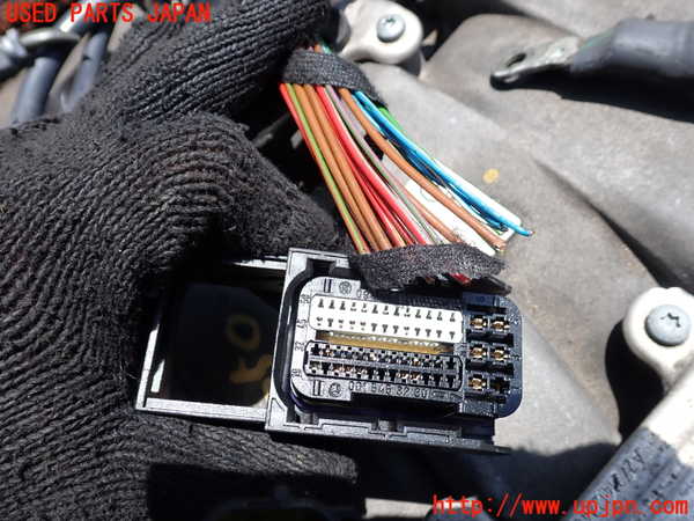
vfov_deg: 46.8
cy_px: 260
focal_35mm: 30
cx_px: 347
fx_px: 601
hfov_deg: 60.0
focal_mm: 5.4
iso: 100
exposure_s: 1/500
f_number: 3.2
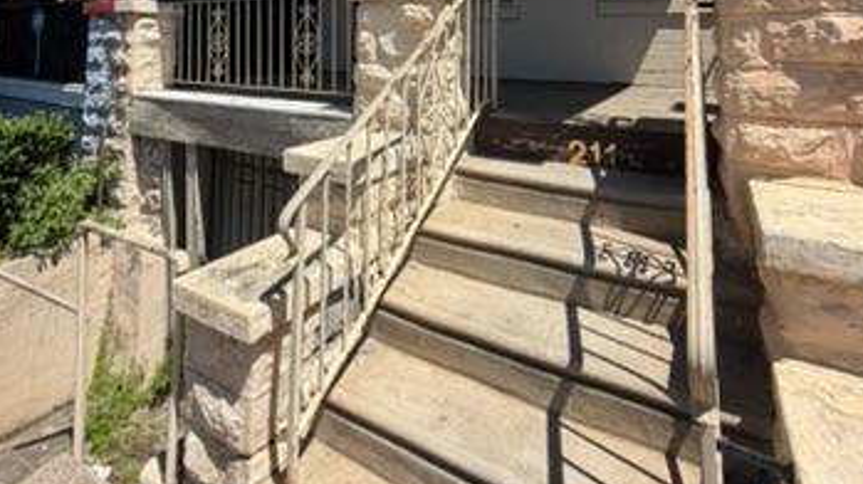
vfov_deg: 46.4
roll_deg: -0.2
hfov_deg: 83.9
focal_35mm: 21
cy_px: 20
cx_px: 438
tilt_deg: +3.5
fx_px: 480
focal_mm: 2.22
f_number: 2.2
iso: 25
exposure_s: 1/770
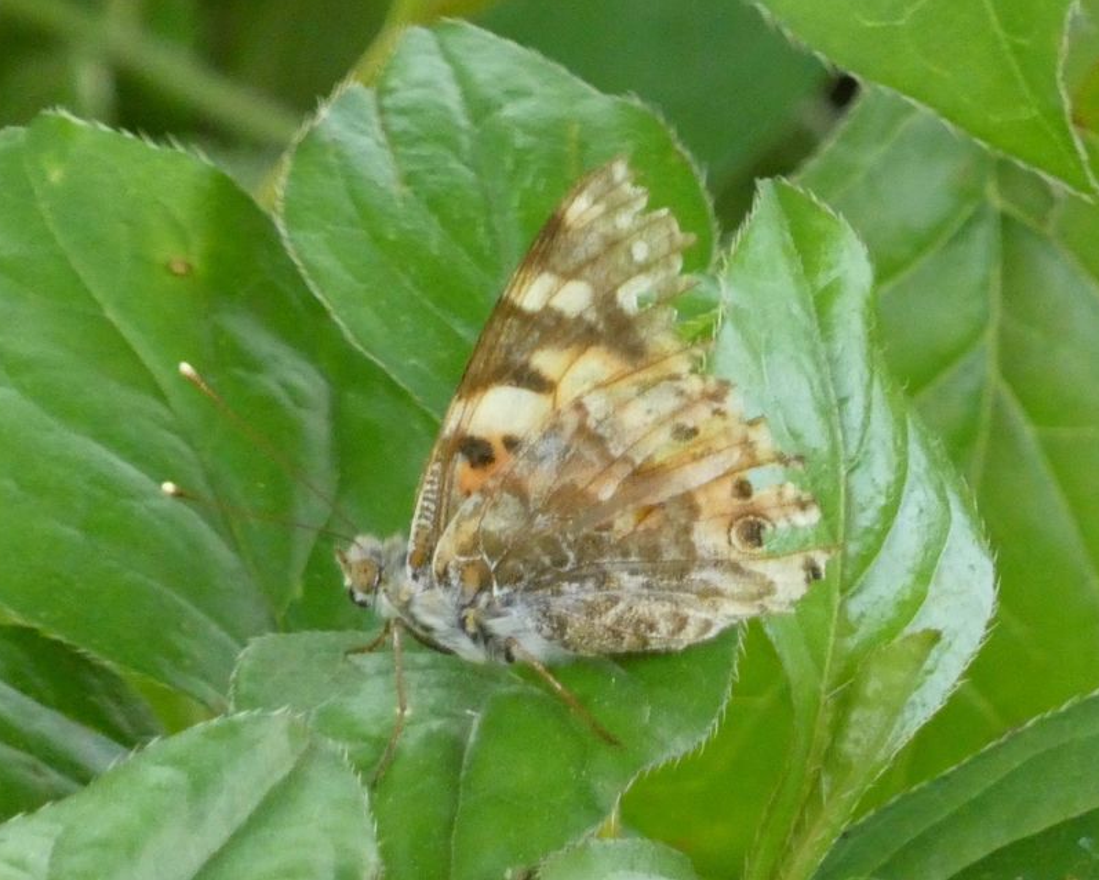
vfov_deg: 1.6
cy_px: 440
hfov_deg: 2.0
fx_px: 32176
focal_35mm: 989
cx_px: 554
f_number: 5.6
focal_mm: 169.6
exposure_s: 1/125
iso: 1250
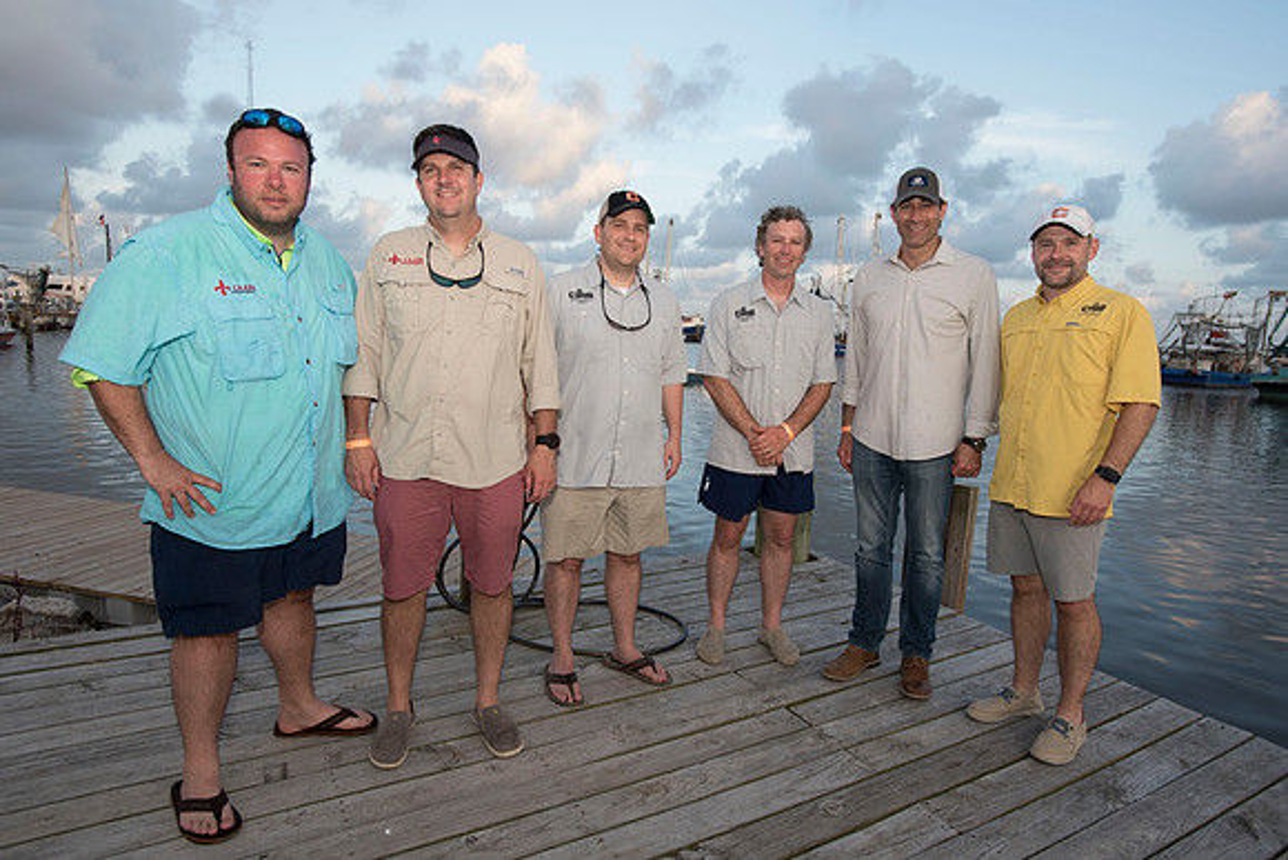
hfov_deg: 78.6
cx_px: 644
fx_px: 787
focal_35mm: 22
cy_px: 430
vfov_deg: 57.3
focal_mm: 22
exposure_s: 1/200
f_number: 5
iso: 250
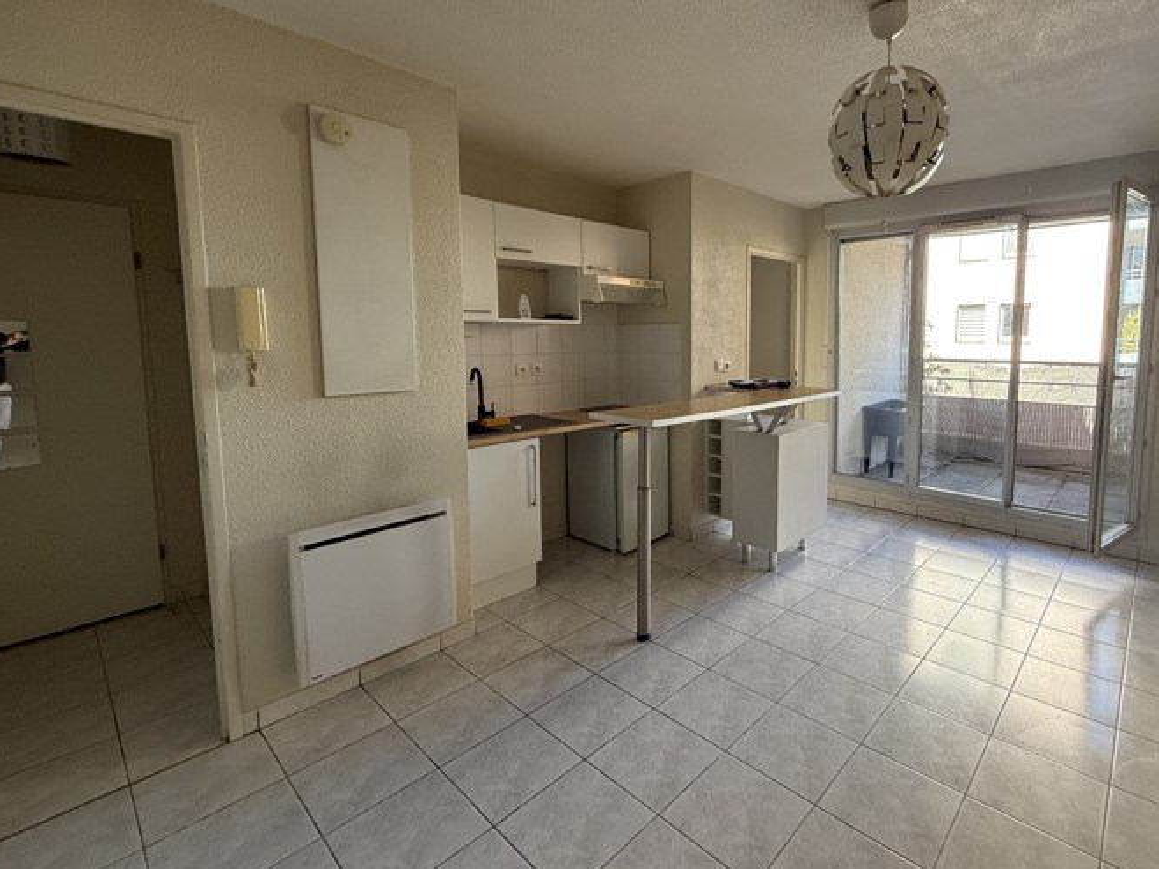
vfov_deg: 74.5
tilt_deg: -4.7
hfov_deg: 90.1
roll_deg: +0.1
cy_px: 387
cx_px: 686
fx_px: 569
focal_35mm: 17
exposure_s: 1/99
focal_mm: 2.22
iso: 125
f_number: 2.2
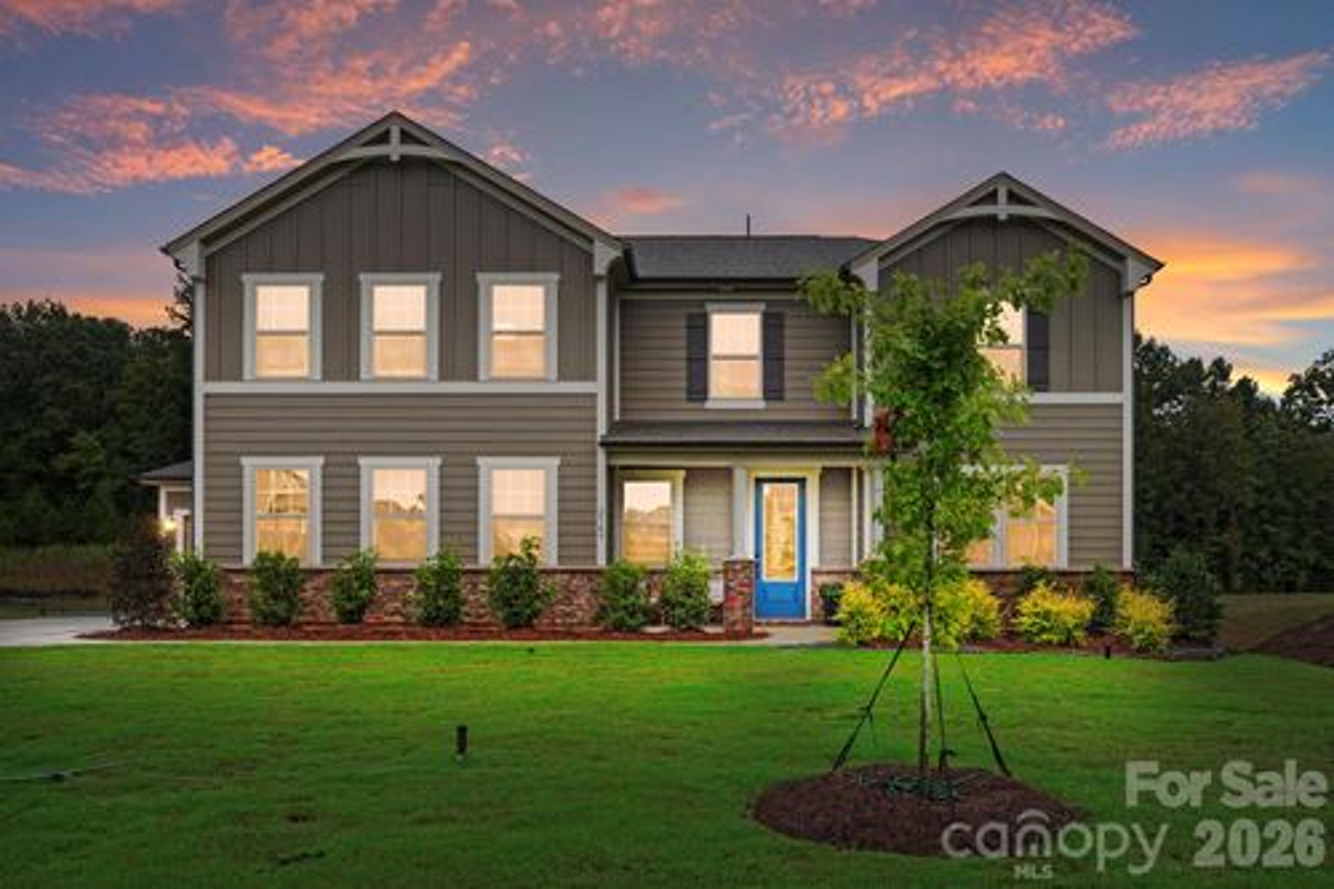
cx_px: 667
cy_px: 444
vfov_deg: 43.6
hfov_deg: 61.9
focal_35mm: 30
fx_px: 1111
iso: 100
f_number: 4.5
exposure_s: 1/160
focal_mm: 20
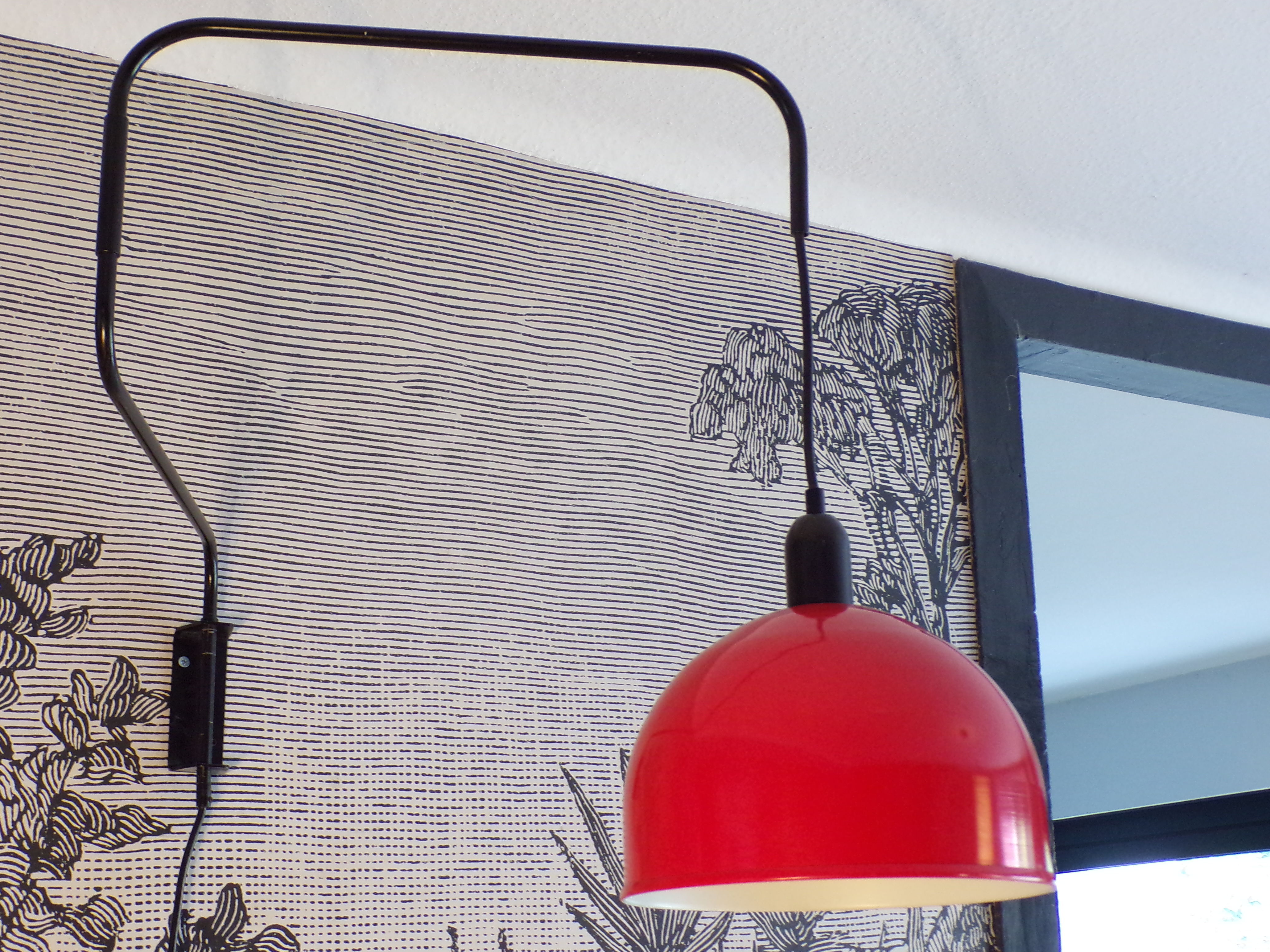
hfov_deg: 40.4
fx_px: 1724
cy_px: 507
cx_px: 581
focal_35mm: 47
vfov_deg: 30.9
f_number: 3.4
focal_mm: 7.6
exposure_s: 1/17
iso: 234
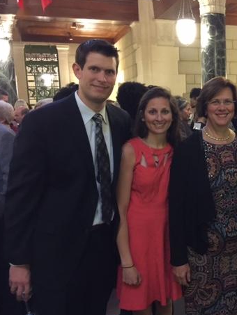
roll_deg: +0.8
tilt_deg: -7.9
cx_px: 215
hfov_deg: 33.3
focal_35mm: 41
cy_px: 159
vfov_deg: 45.8
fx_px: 374
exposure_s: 1/4
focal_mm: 4.15
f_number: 2.2
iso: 100
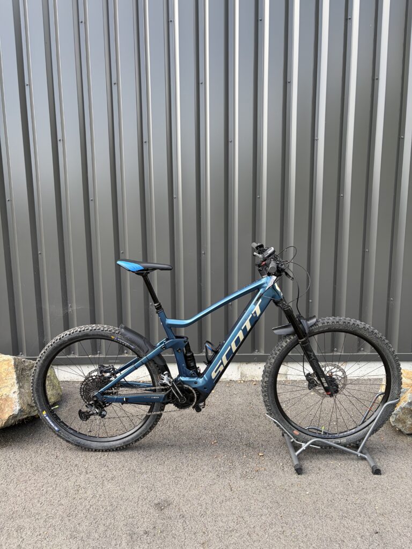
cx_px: 206
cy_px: 274
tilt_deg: -8.7
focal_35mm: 26
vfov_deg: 67.3
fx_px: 413
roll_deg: +0.1
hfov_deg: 53.1
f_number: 1.6
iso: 50
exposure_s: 1/346
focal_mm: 5.96
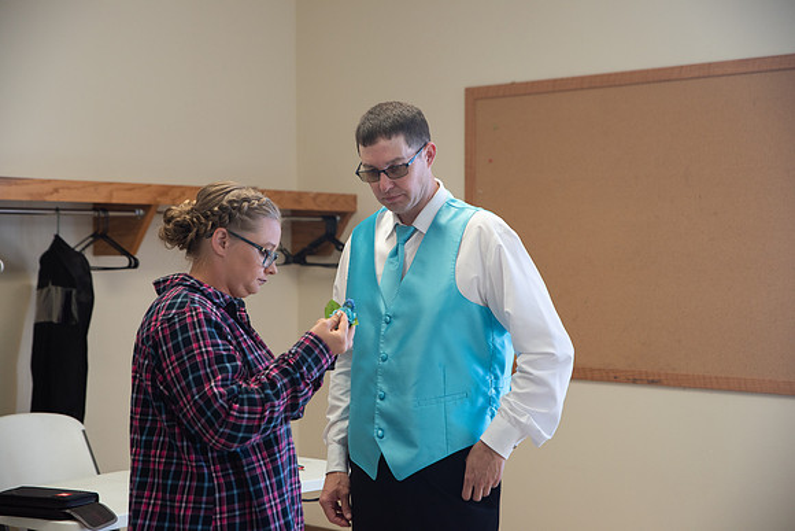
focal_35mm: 65
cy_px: 266
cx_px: 398
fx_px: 1436
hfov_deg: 31.0
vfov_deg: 20.9
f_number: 3.5
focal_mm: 65
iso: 200
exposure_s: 1/160
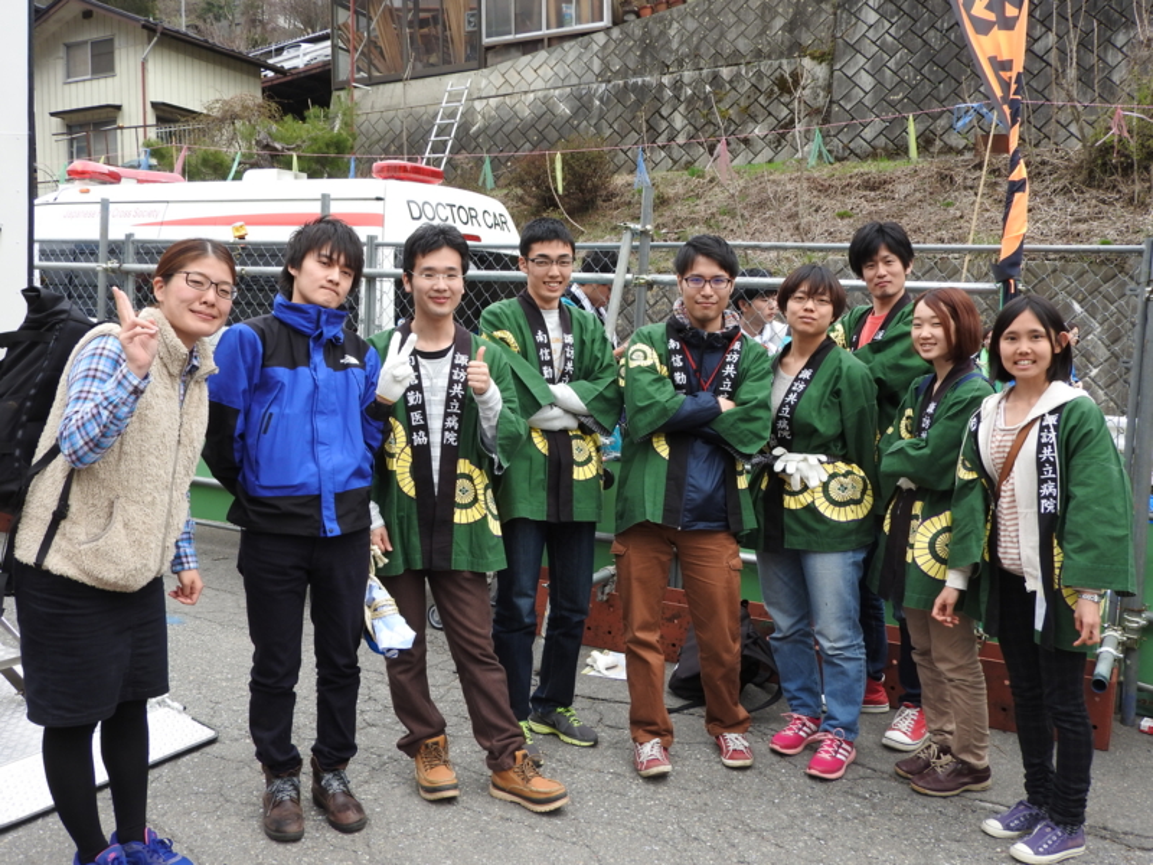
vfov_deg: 42.9
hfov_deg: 55.4
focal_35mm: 33
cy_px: 432
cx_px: 576
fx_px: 1099
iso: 100
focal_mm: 5.9
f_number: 3.6
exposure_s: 1/320
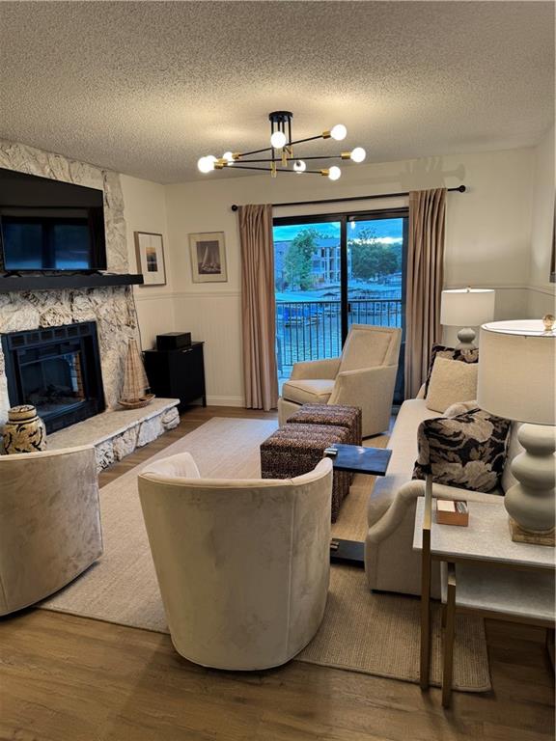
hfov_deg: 56.8
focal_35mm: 24
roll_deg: +1.8
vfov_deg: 71.6
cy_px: 370
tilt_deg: -10.9
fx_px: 514
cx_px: 278
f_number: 1.78
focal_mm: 6.76
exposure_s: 1/60
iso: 100
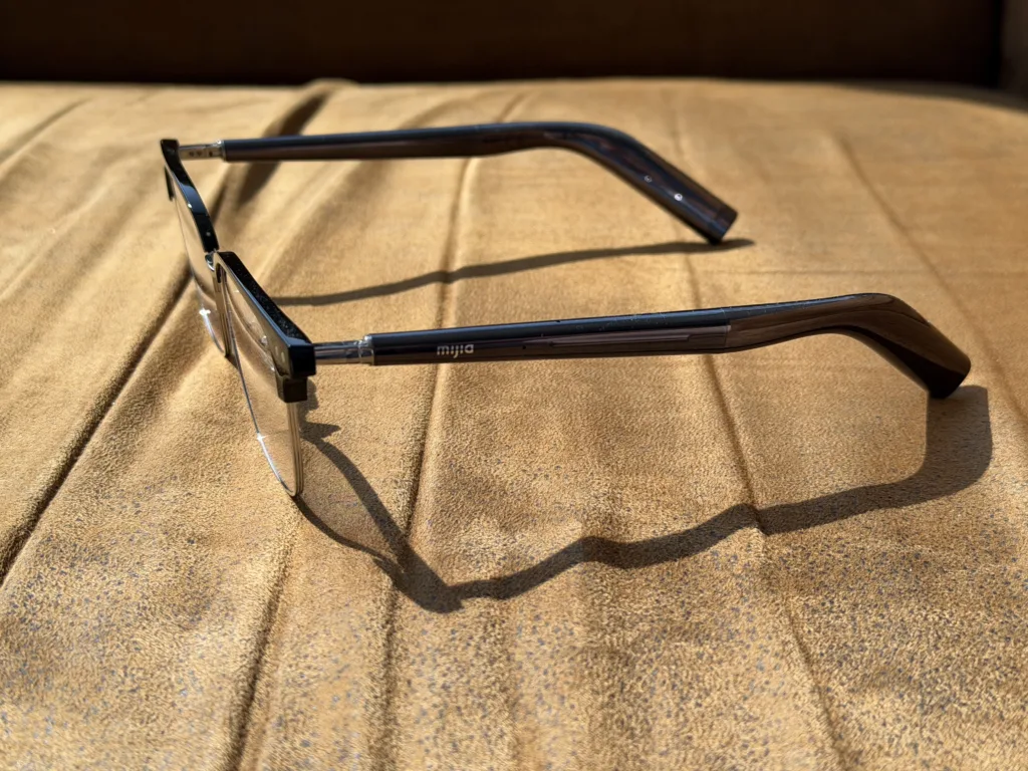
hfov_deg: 39.7
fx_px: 1425
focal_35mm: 48
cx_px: 514
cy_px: 386
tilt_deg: -27.4
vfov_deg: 30.3
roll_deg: +0.7
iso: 64
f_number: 1.78
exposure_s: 1/405
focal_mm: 6.76
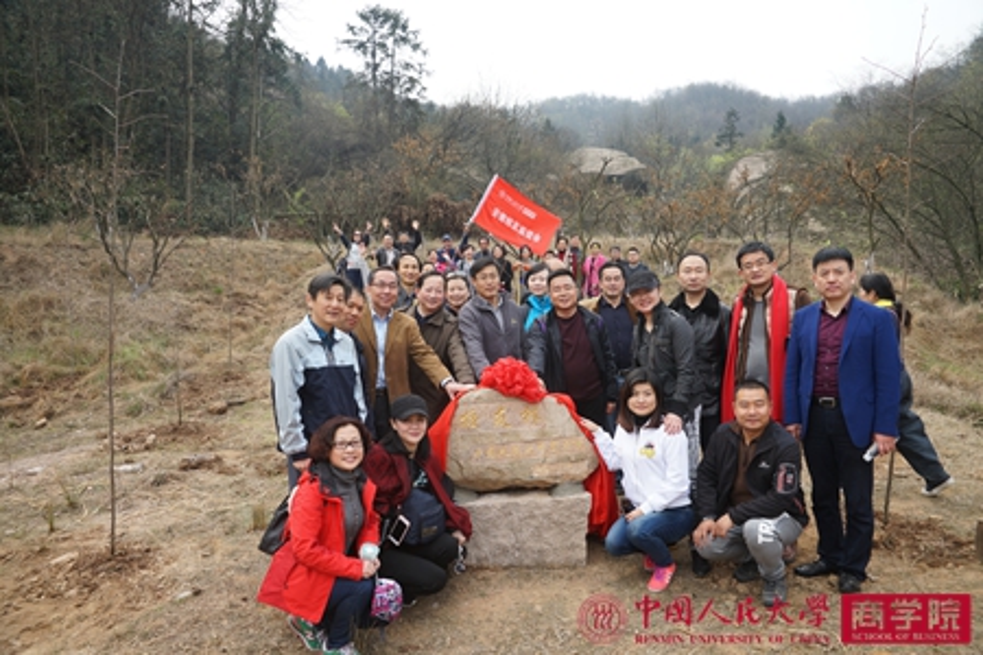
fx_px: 655
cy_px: 328
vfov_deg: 53.1
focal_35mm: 24
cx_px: 492
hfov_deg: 73.7
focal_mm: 24
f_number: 7.1
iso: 250
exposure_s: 1/200
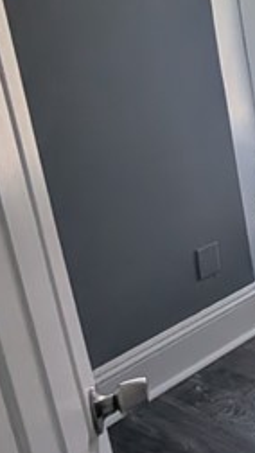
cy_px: 20
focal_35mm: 53
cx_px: 737
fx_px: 636
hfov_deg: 12.0
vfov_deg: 36.0
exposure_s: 1/342
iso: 49
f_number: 1.7
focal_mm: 2.02
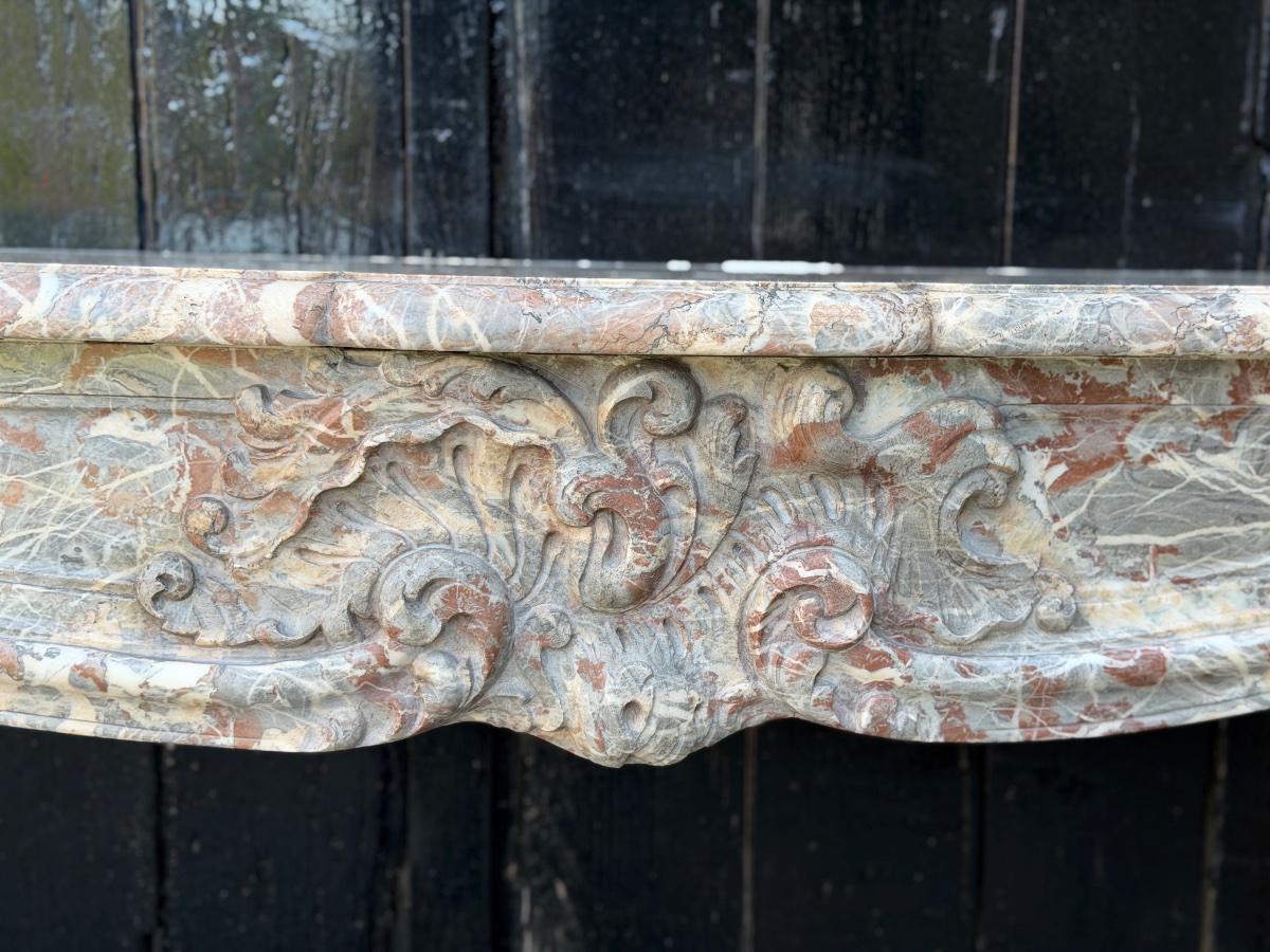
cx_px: 635
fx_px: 1761
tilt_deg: -9.4
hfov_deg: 39.7
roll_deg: -0.7
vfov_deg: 30.3
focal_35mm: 48
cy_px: 476
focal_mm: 6.76
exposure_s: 1/217
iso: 50
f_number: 1.78
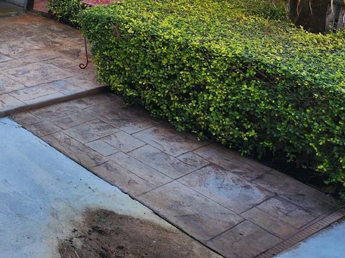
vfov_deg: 21.9
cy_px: -48
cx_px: -91
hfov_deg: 26.8
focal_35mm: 62
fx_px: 618
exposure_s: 1/278
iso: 20
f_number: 1.8
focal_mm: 5.4
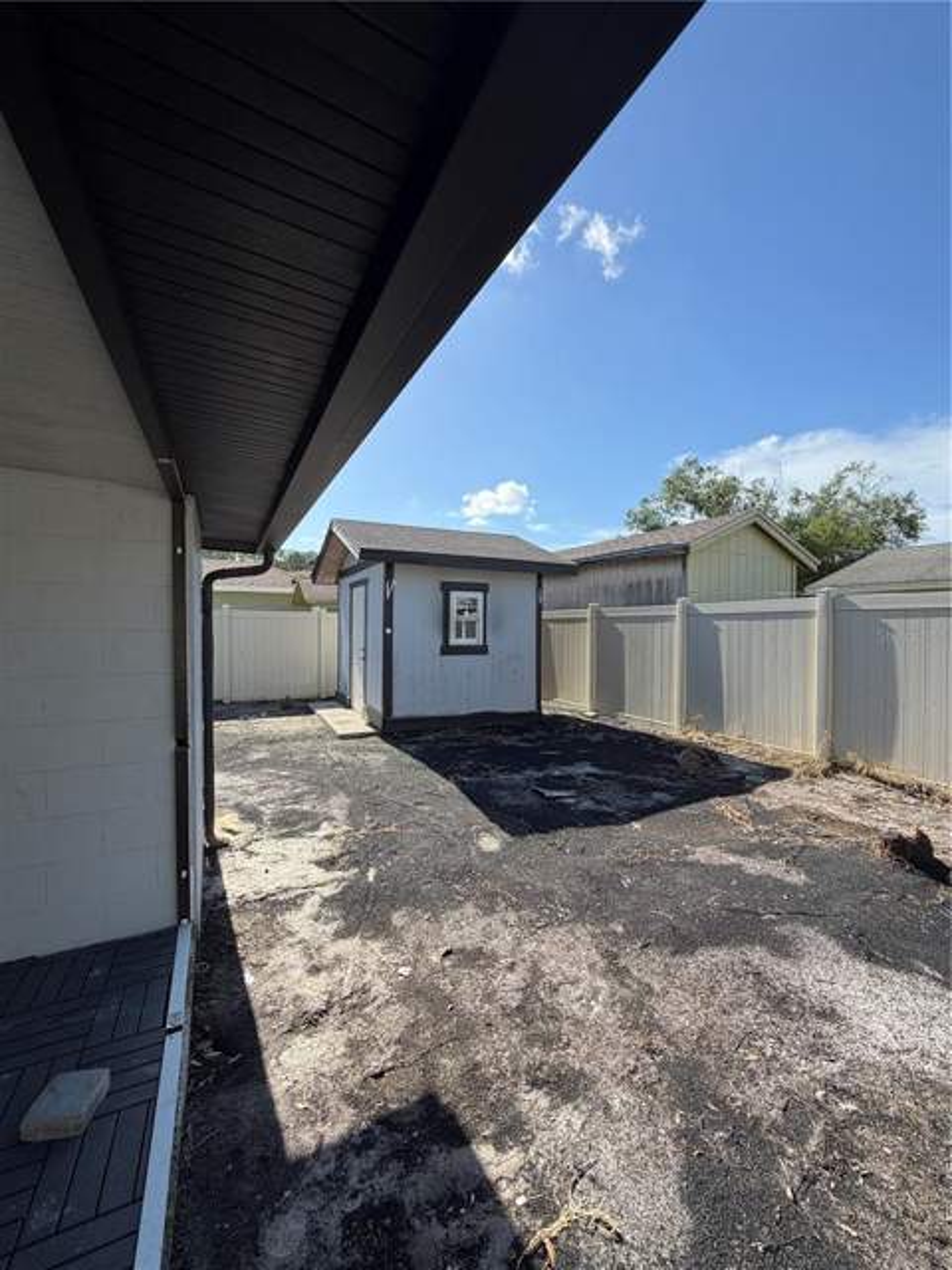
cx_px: 476
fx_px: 513
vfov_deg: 102.1
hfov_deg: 85.7
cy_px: 635
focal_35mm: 14
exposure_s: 1/770
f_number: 2.2
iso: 32
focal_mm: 2.22
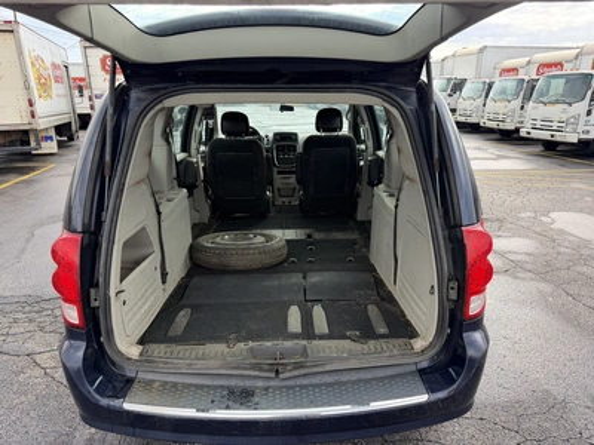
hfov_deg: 71.6
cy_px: 222
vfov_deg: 56.8
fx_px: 412
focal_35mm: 24
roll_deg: -2.5
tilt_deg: -16.9
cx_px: 297
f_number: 1.78
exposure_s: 1/307
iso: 100
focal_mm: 6.76
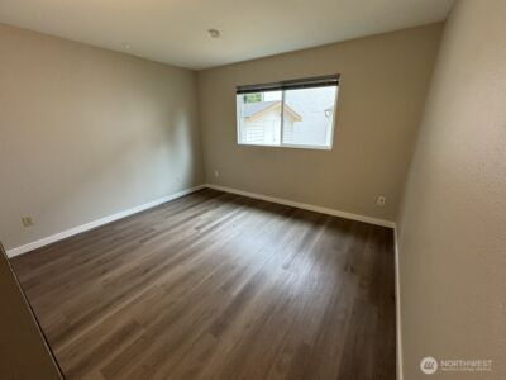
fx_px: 205
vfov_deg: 85.7
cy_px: 190
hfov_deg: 102.1
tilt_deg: -19.1
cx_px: 253
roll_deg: +0.6
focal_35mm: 14
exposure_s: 1/120
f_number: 2.2
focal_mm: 2.22
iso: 250
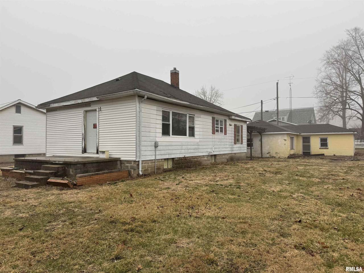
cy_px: 136
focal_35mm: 24
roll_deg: +0.2
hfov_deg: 71.6
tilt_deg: +0.8
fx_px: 252
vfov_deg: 56.8
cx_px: 182
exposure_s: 1/442
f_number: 1.78
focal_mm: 6.76
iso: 80
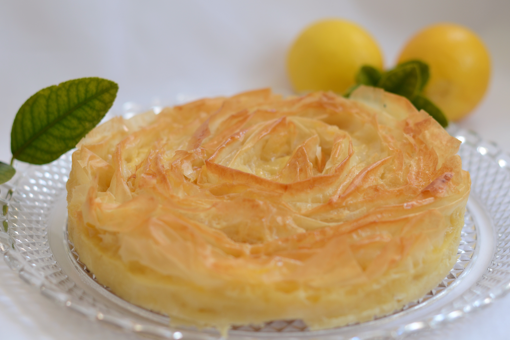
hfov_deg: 26.6
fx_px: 1077
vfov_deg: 17.9
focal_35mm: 76
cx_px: 255
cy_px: 170
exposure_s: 1/100
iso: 250
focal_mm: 50
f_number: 2.8
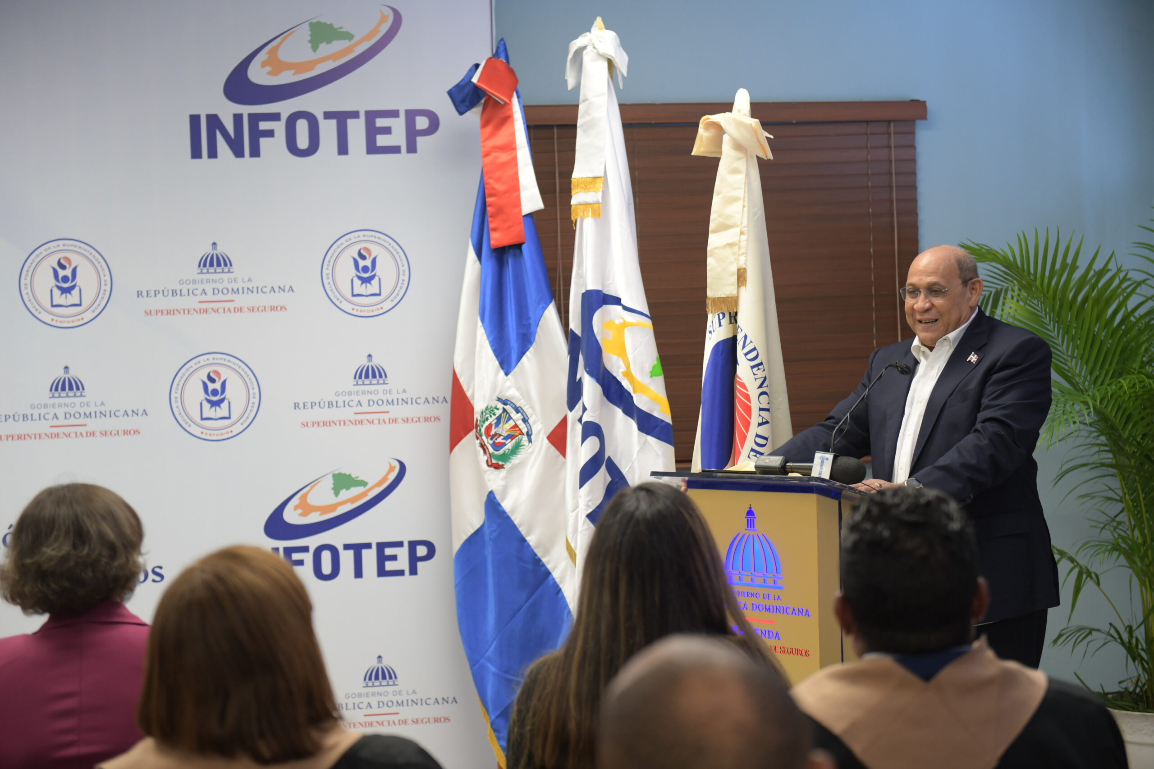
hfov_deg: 28.8
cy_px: 384
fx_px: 2244
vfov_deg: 19.5
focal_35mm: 70
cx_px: 577
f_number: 3.2
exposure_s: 1/160
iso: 1250
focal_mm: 70
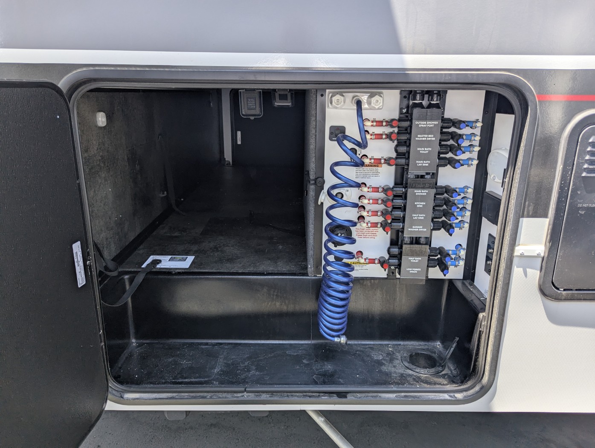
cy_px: 224
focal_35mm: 24
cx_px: 298
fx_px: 413
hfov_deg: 71.5
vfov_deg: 56.9
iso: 50
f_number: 1.85
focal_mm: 6.81
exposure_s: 1/515
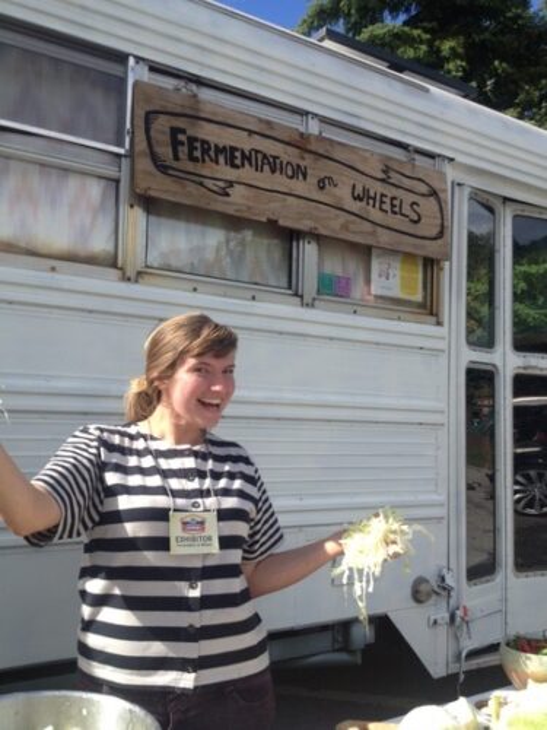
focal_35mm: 35
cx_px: 274
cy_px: 365
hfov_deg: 40.7
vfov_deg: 52.6
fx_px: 737
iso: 50
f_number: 2.4
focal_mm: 4.28
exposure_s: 1/756
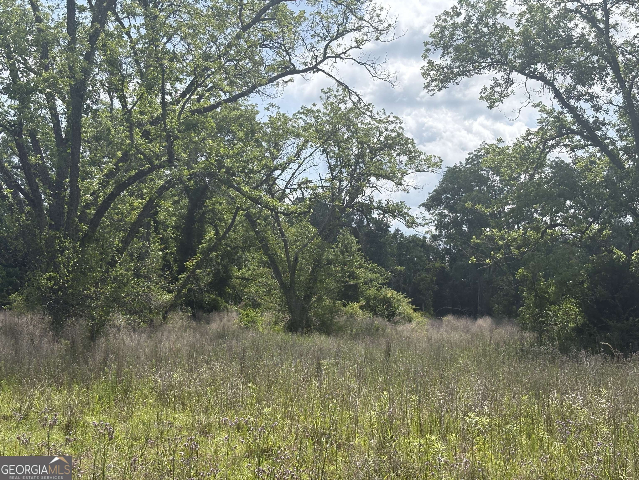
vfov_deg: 28.0
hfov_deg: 36.8
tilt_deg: +2.6
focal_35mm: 52
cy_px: 240
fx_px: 960
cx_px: 320
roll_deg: +0.2
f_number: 1.6
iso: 40
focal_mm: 5.96
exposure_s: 1/4329
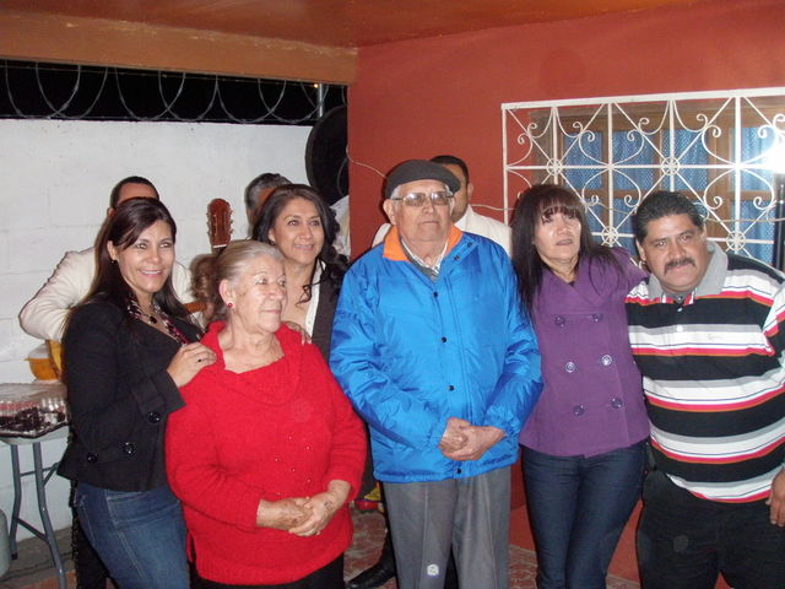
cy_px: 294
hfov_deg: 49.0
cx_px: 392
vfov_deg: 37.7
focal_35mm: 38
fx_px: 862
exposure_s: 1/30
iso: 500
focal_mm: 6.7
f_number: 3.5
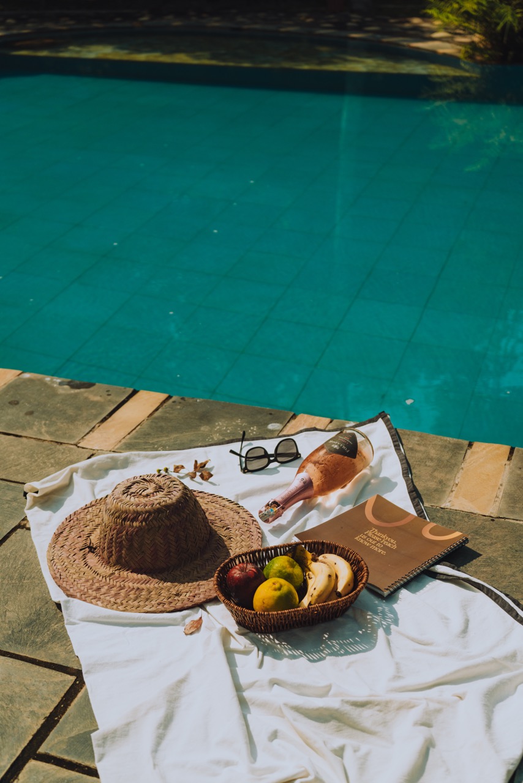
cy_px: 392
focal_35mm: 46
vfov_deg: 42.7
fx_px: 1002
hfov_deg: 29.3
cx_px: 262
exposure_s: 1/1250
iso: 250
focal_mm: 46
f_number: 5
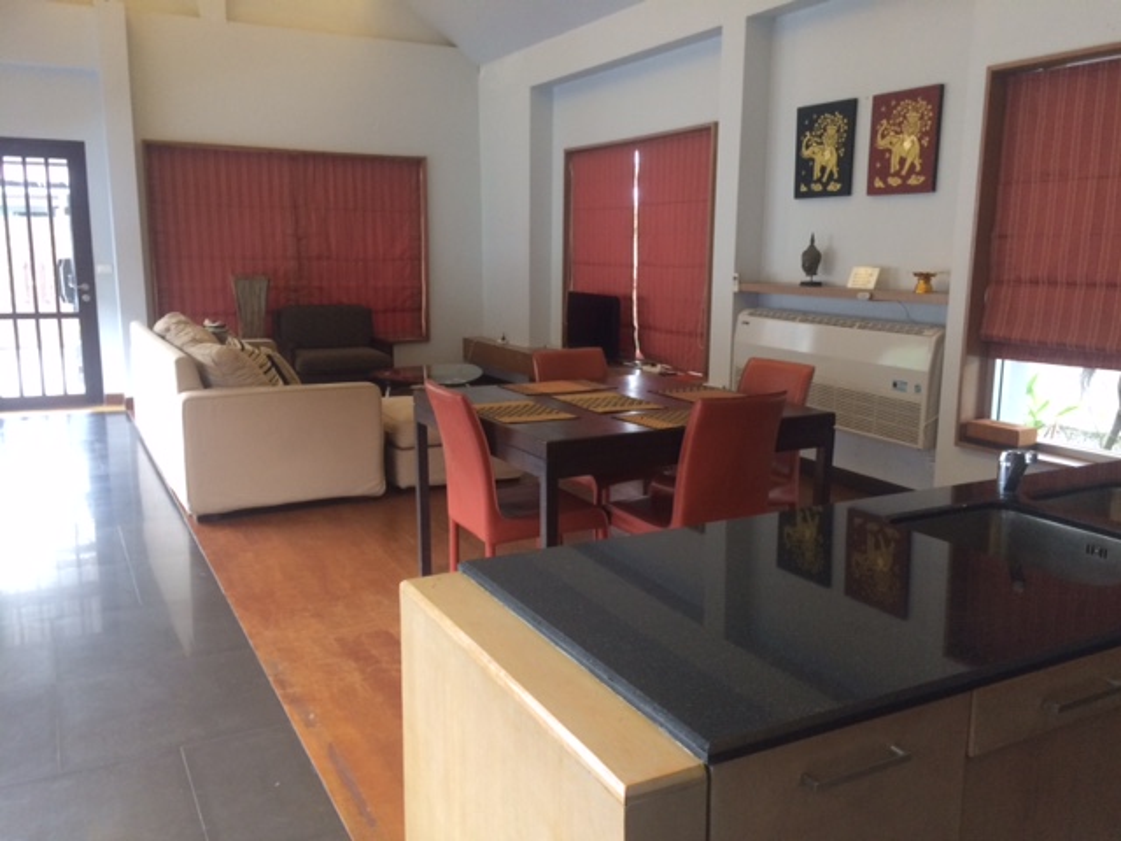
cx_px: 560
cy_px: 420
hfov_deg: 61.7
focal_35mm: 29
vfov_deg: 48.2
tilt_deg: -9.4
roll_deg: +1.1
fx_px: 939
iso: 80
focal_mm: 4.15
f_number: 2.2
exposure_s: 1/33
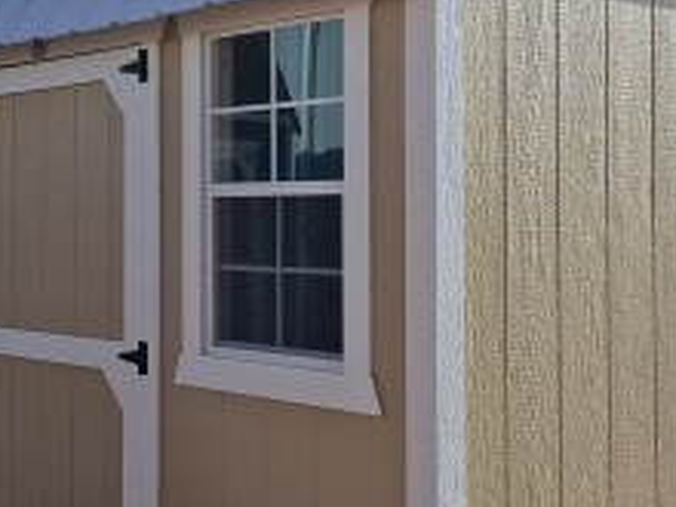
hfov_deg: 29.0
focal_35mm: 67
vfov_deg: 21.9
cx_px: 320
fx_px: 1308
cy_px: 194
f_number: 1.8
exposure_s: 1/2817
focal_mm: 5.54
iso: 50
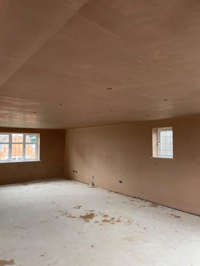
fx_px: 200
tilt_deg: +2.8
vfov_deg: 67.3
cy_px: 133
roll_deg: +1.1
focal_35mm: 26
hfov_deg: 53.1
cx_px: 100
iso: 125
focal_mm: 4.2
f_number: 1.6
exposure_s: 1/103
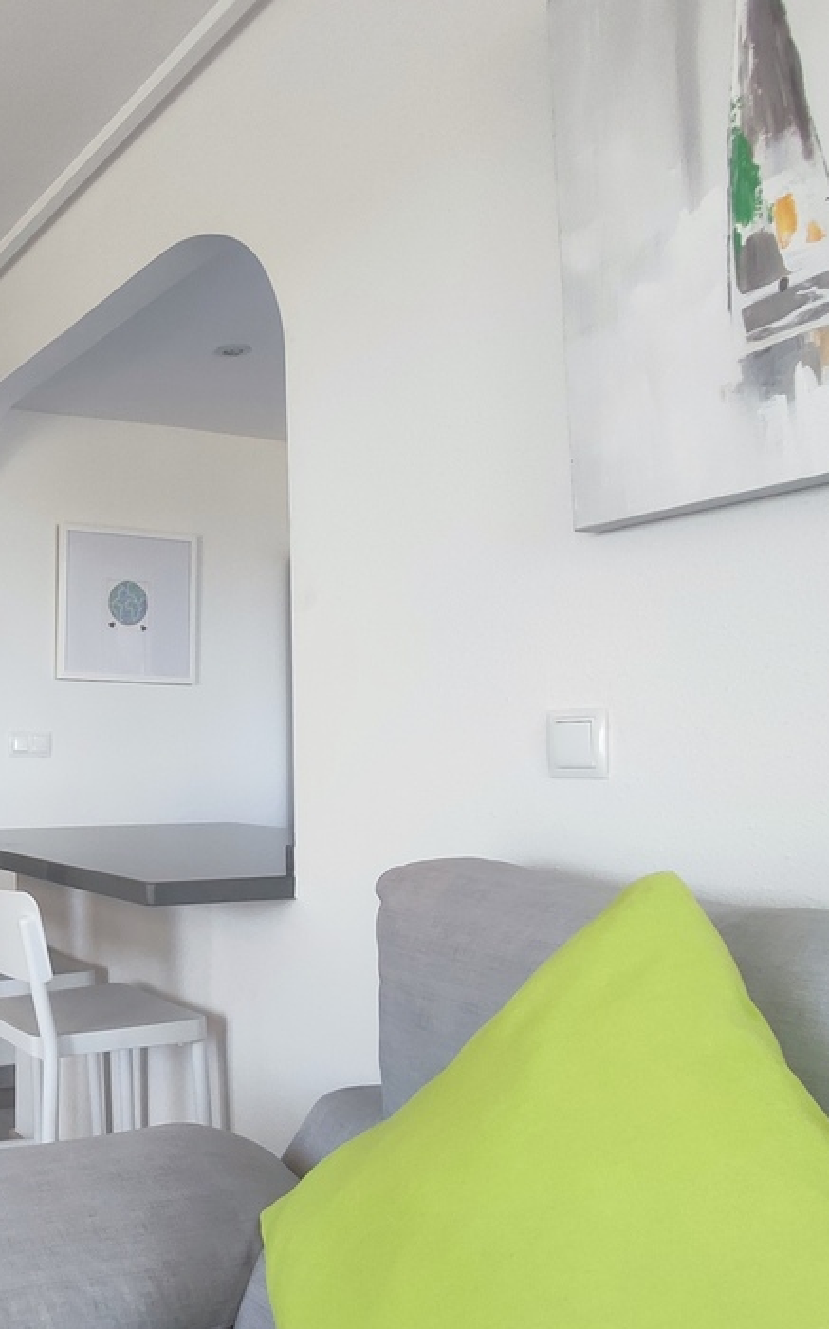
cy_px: 697
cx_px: -85
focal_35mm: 31
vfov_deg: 61.2
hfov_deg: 34.8
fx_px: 1122
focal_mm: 1.65
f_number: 2.2
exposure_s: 1/100
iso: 88
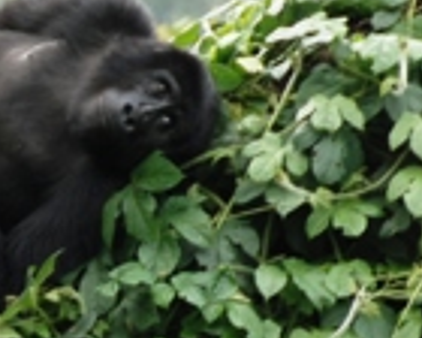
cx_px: -576
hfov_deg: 2.3
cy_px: 422
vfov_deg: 1.8
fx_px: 10554
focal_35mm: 845
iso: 200
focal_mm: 112
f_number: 5.6
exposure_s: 1/100
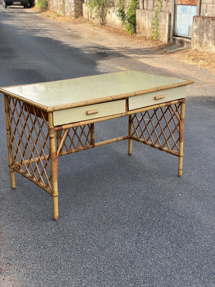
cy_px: 144
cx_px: 108
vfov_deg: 36.8
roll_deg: -0.4
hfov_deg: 28.0
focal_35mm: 52
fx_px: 431
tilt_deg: -18.2
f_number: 2
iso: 20
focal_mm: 6
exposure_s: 1/475
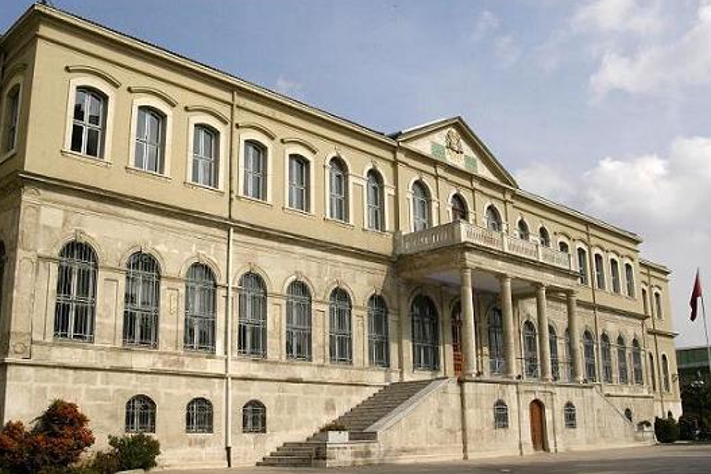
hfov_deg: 51.9
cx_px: 351
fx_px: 730
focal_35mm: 37
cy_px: 238
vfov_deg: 35.9
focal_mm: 24
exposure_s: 1/750
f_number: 14
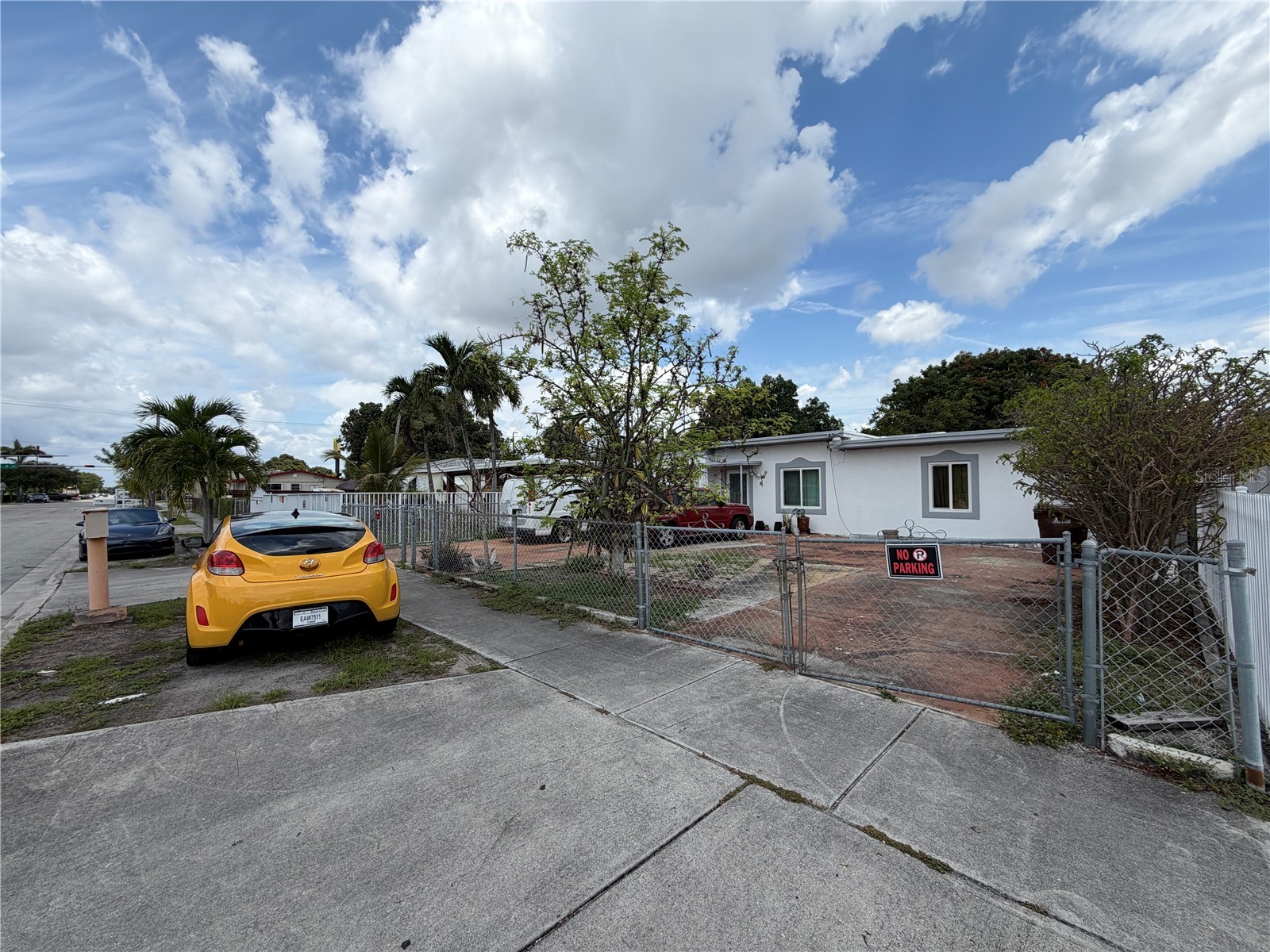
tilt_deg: +0.7
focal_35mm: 14
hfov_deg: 102.1
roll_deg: +0.0
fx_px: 514
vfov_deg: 85.7
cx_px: 635
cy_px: 476
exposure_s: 1/1087
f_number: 2.2
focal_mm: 2.22
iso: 20
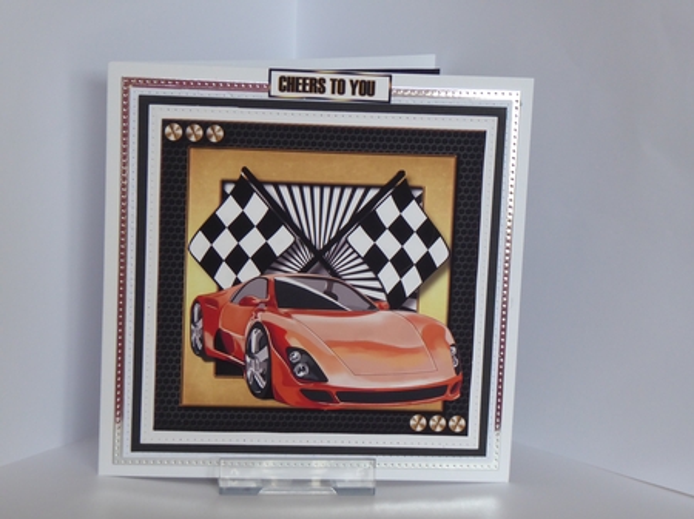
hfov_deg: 20.0
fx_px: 1964
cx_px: 347
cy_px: 260
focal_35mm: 98
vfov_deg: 15.1
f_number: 4.9
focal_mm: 16.1
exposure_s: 1/60
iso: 320
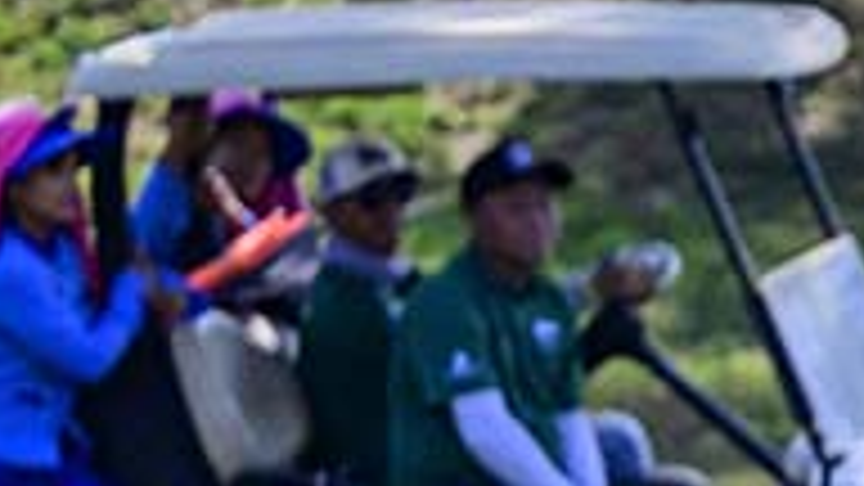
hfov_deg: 5.7
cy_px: 922
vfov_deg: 3.3
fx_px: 8408
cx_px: 1827
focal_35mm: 367
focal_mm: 70
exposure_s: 1/10000
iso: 560
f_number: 2.8
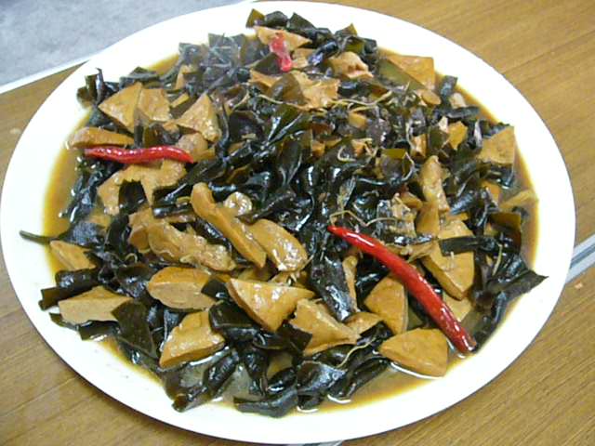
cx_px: 298
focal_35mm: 35
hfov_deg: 52.6
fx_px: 602
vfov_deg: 40.7
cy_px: 223
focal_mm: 5.8
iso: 160
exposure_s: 1/13
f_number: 5.6
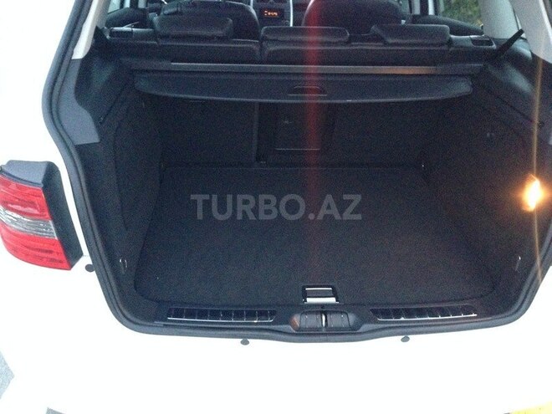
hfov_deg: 55.4
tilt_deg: -30.9
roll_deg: +0.7
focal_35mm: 33
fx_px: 526
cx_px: 276
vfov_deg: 42.9
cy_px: 207
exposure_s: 1/15
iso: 800
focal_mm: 4.12
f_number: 2.4
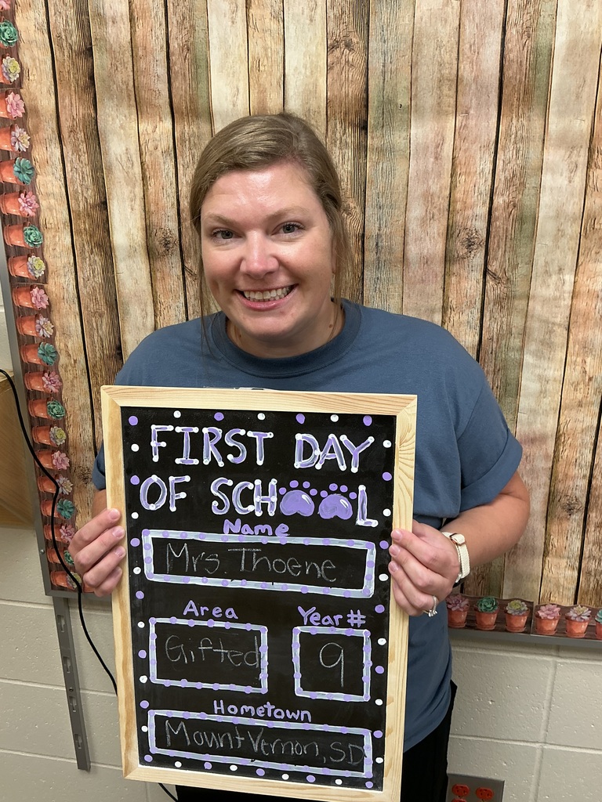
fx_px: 672
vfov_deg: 61.7
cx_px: 301
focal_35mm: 29
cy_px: 401
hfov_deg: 48.2
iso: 50
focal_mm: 3
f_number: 1.8
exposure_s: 1/60
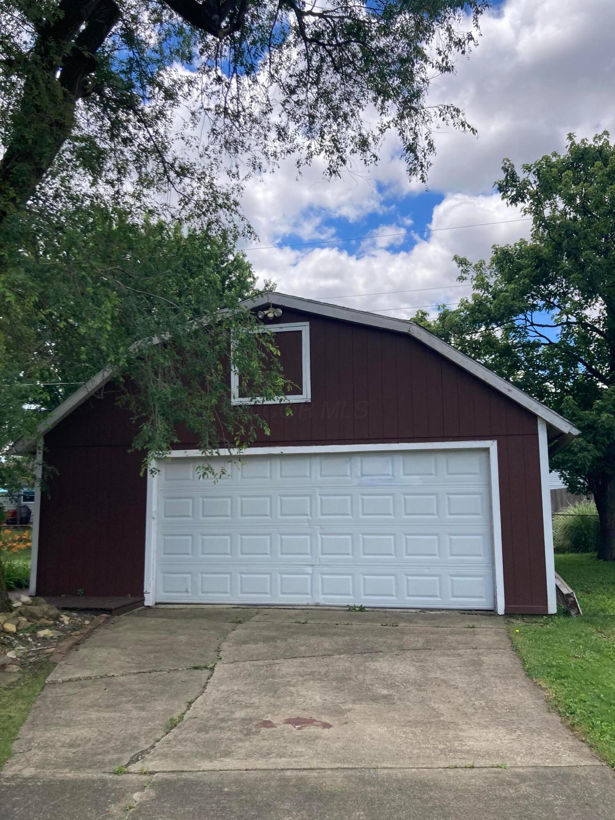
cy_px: 410
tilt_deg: +9.1
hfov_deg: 49.7
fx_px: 663
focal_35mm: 28
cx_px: 308
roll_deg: +1.1
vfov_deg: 63.4
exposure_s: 1/1845
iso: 20
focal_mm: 3.99
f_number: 1.8
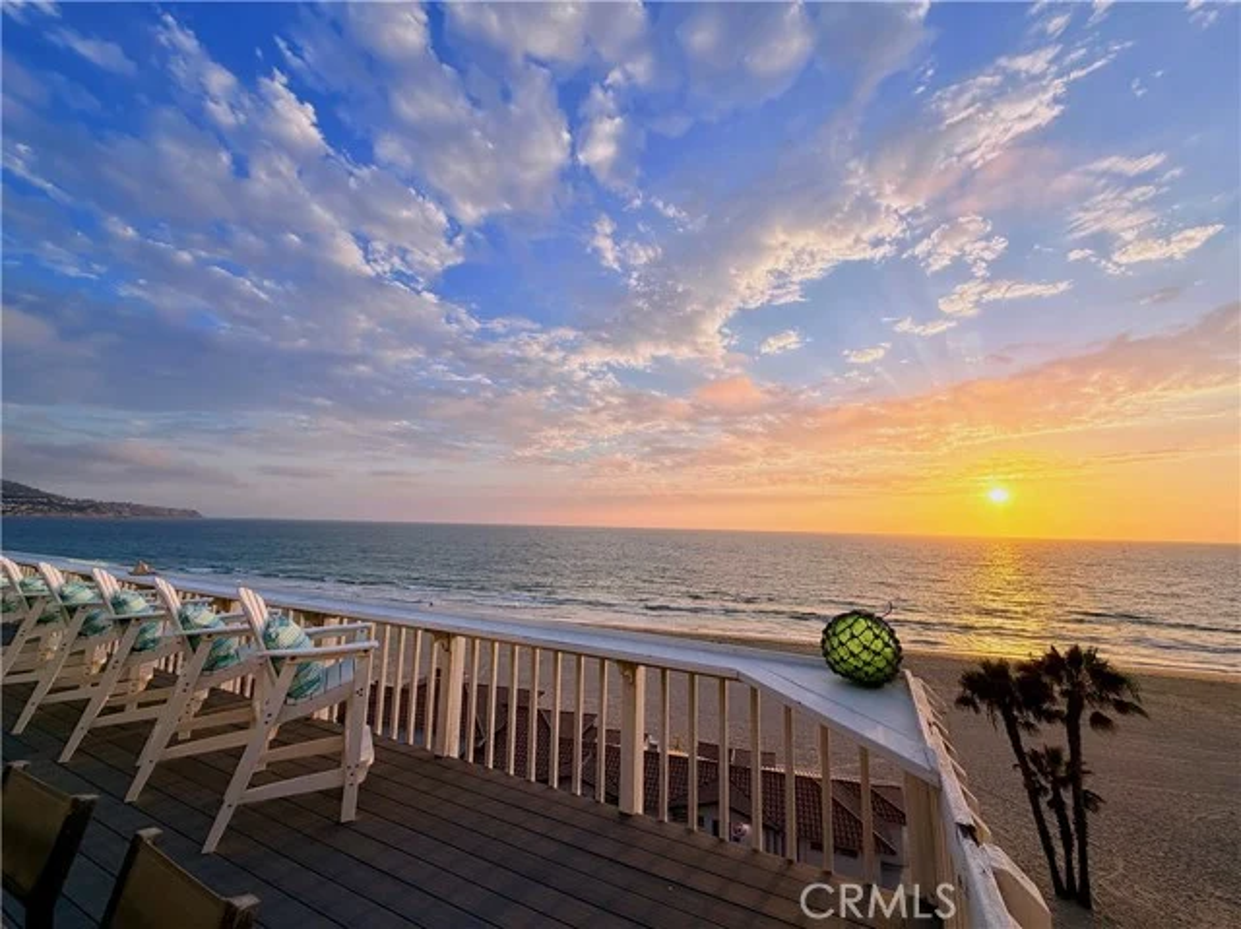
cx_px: 620
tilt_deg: +7.9
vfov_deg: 85.6
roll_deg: -1.1
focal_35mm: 14
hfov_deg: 102.1
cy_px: 464
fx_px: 502
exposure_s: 1/770
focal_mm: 2.22
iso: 32
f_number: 2.2
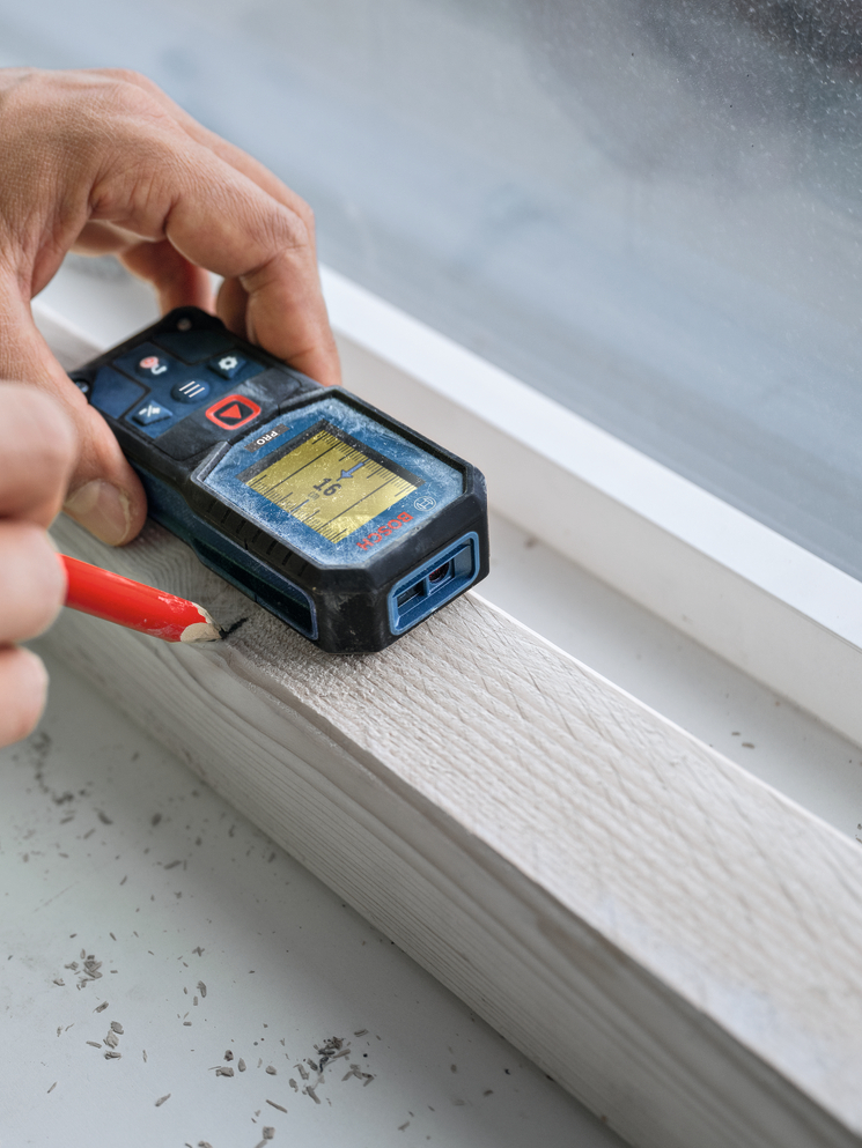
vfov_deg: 31.7
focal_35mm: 61
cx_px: 42
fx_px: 2025
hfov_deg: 23.2
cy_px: 572
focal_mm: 42
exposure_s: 1/320
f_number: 3.5
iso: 400
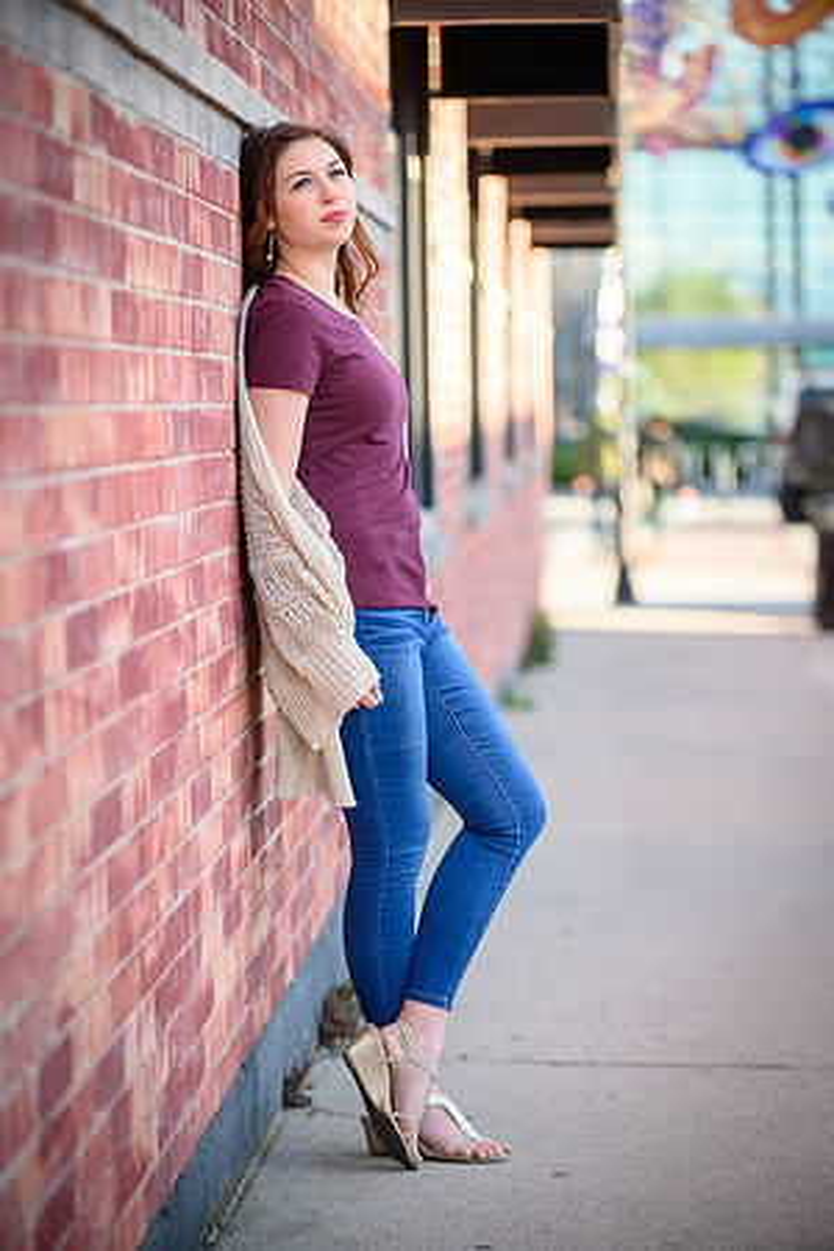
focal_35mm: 110
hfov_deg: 12.5
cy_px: 626
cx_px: 417
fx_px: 3822
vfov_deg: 18.6
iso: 100
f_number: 2.8
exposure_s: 1/320
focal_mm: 110
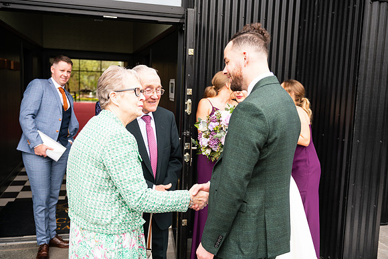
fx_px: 377
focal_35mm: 35
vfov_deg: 37.9
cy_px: 130
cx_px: 194
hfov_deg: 54.4
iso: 160
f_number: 3.5
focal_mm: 35
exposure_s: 1/200
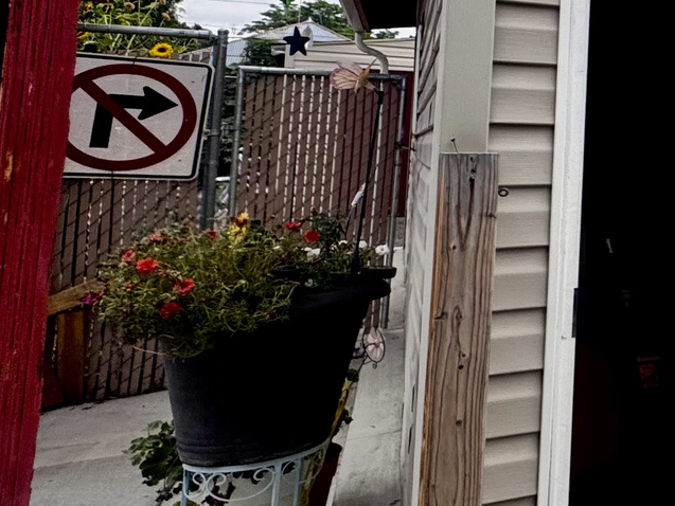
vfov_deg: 31.0
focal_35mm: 45
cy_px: 70
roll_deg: -0.7
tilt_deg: +5.2
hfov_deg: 28.2
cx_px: 1006
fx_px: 878
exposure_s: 1/1094
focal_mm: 2.22
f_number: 2.2
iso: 40
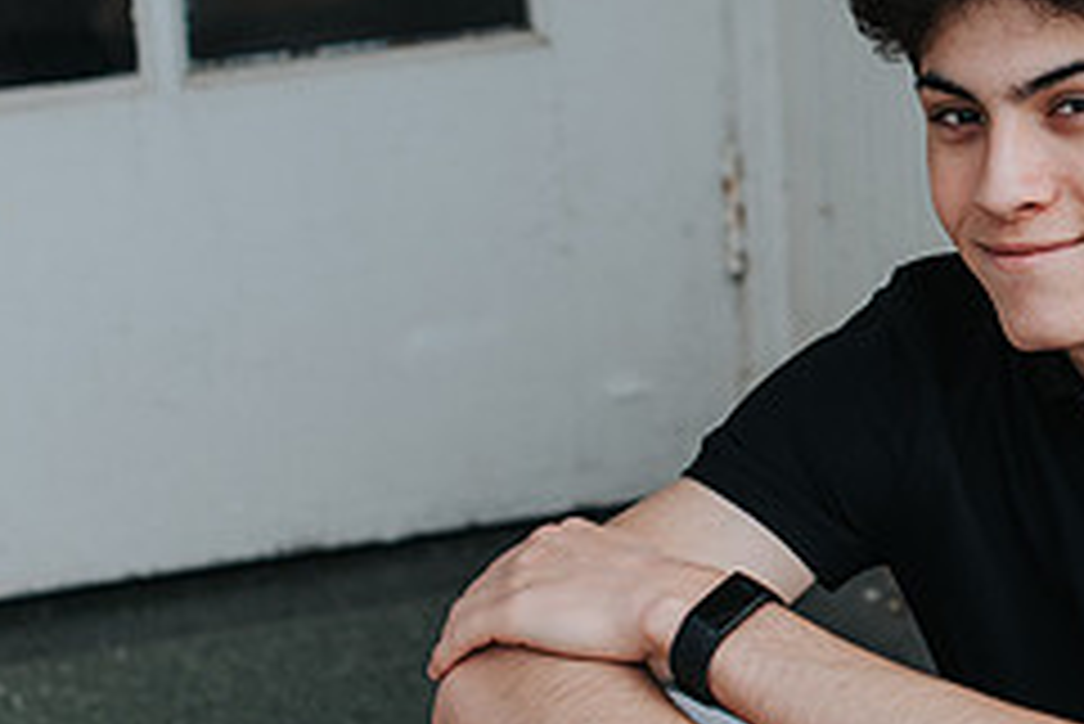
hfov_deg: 16.4
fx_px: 3676
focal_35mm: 122
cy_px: 245
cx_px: 1080
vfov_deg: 11.2
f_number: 2.8
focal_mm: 50
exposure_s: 1/800
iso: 125
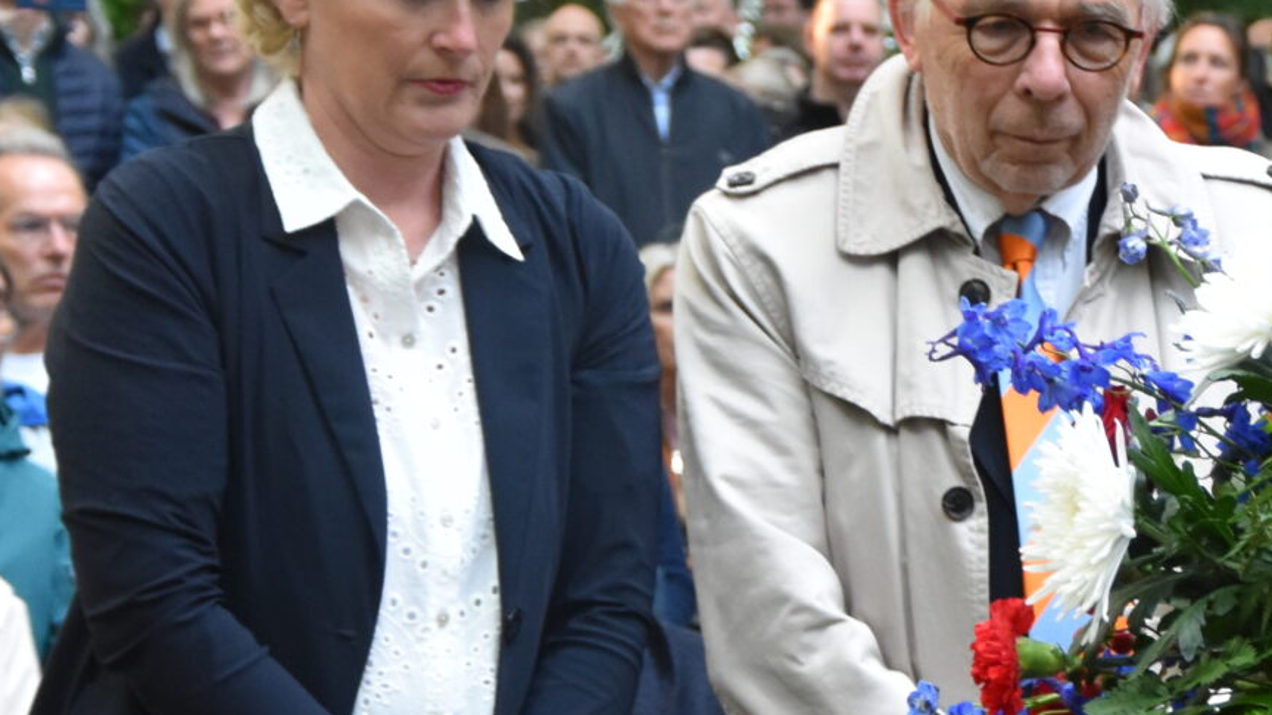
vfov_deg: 5.8
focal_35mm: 210
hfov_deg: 10.2
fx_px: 7068
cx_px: 1175
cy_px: 673
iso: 1250
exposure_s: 1/60
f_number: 4.8
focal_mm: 45
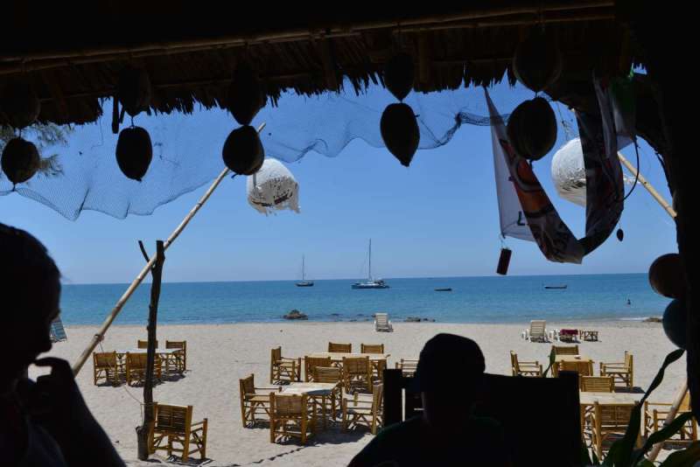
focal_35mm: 31
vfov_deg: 42.4
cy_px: 234
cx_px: 350
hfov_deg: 60.3
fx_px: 603
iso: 160
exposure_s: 1/400
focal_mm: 31
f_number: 7.1
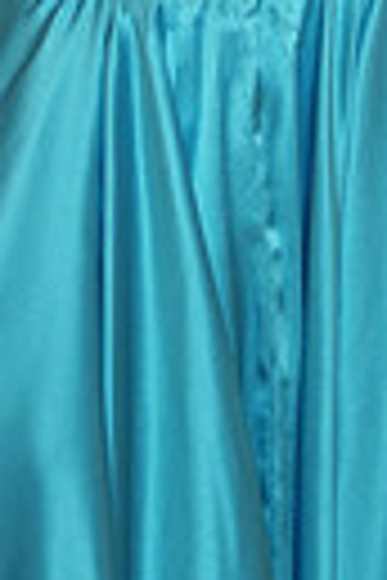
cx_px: 133
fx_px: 5079
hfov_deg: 4.4
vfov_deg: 6.5
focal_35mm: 315
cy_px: -283
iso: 1000
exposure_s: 1/400
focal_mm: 70
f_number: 2.8
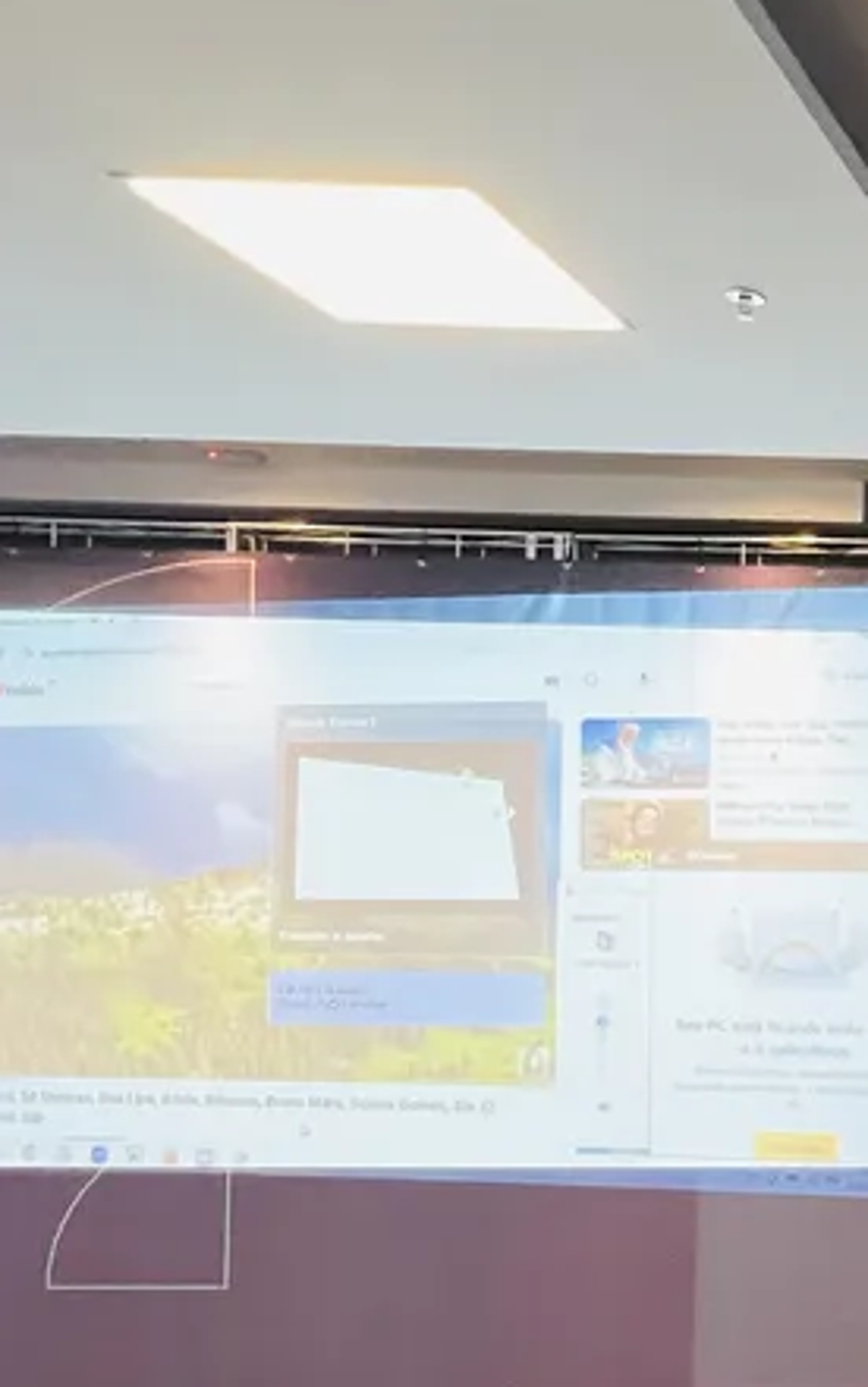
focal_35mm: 40
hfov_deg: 21.5
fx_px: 1512
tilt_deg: +2.0
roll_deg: +0.3
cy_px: 962
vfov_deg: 48.1
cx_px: 1547
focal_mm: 1.57
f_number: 1.8
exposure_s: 1/60
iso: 500
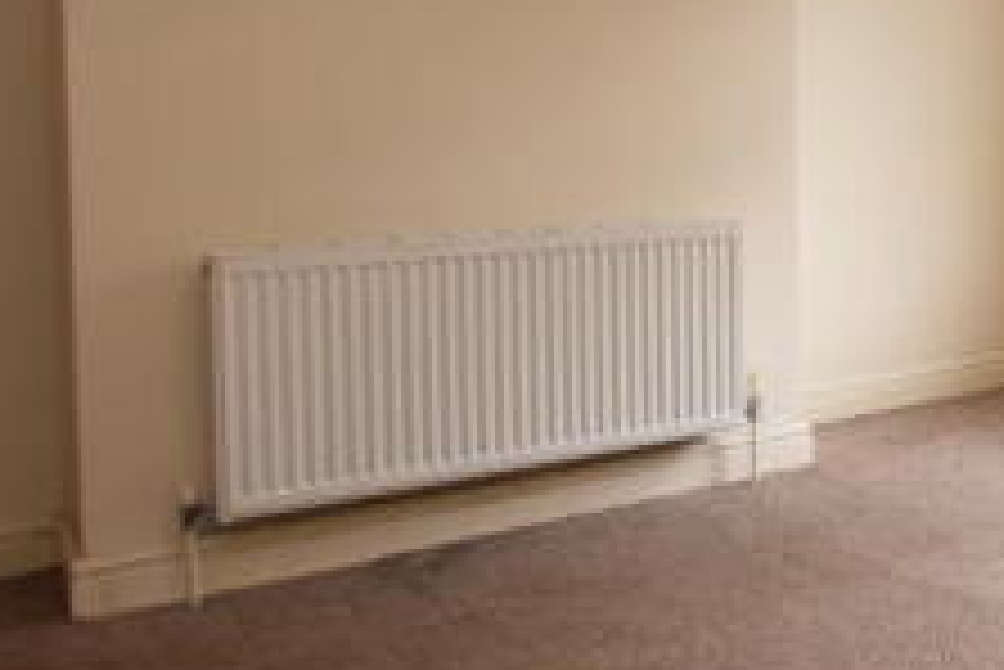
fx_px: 1228
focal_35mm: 44
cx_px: 1283
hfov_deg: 33.5
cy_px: 133
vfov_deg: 29.8
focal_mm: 10
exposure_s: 1/125
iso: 560
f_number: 5.6
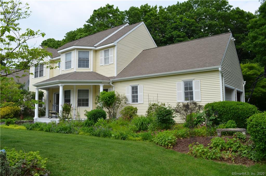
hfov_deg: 67.5
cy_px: 88
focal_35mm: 27
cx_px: 133
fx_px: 199
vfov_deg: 47.7
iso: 125
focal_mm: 18
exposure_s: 1/250
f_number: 8
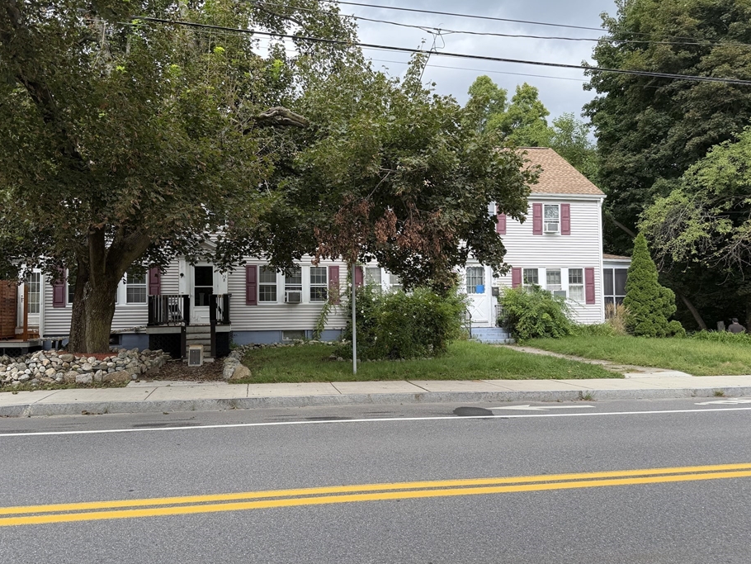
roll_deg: -0.2
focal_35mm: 27
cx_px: 342
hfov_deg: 65.2
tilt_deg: +1.9
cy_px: 289
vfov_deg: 51.4
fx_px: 586
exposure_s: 1/943
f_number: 1.78
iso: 80
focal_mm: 6.76
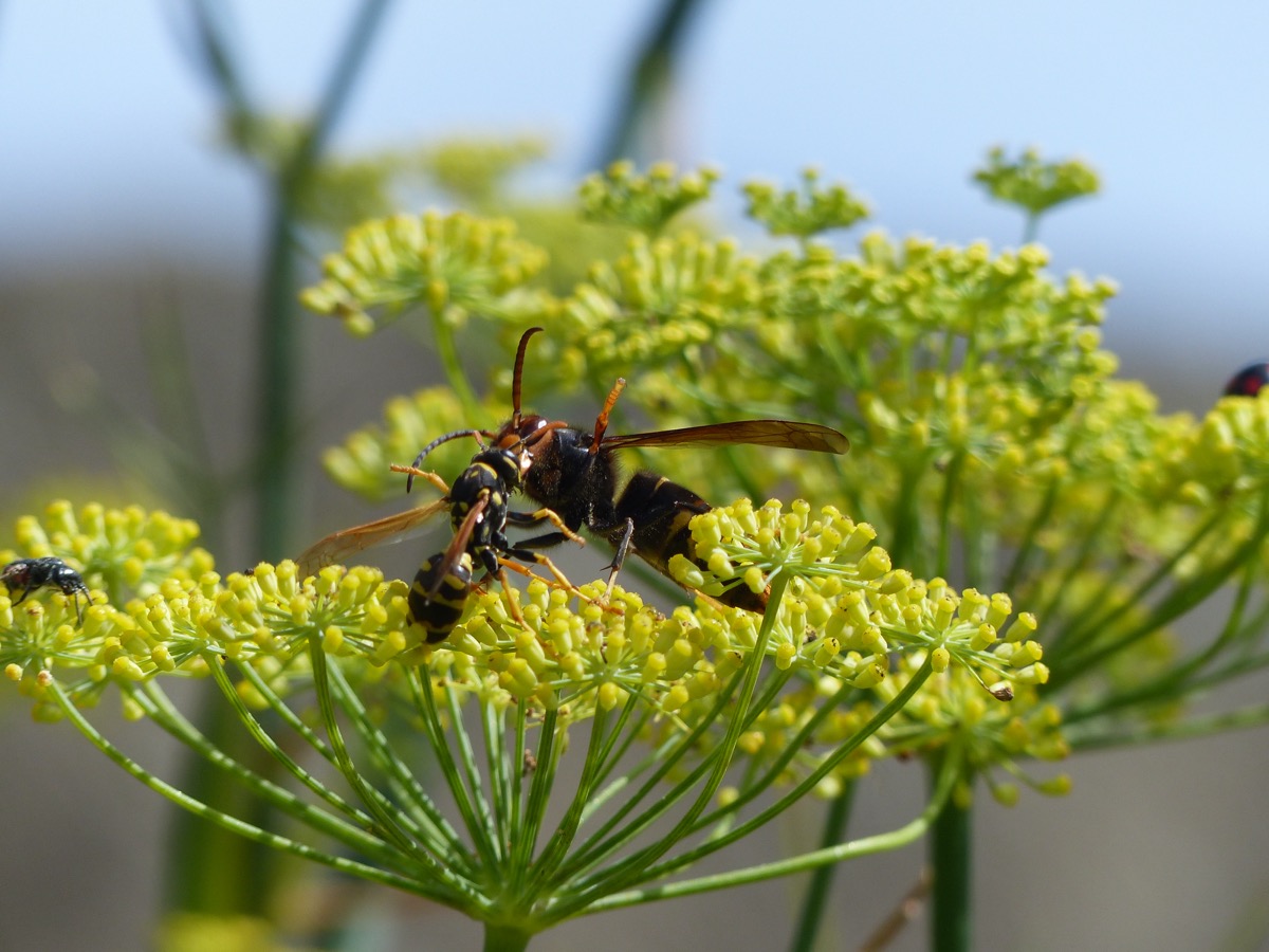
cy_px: 476
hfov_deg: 3.3
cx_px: 634
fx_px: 21996
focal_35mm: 600
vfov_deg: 2.5
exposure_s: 1/800
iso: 100
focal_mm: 108
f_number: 4
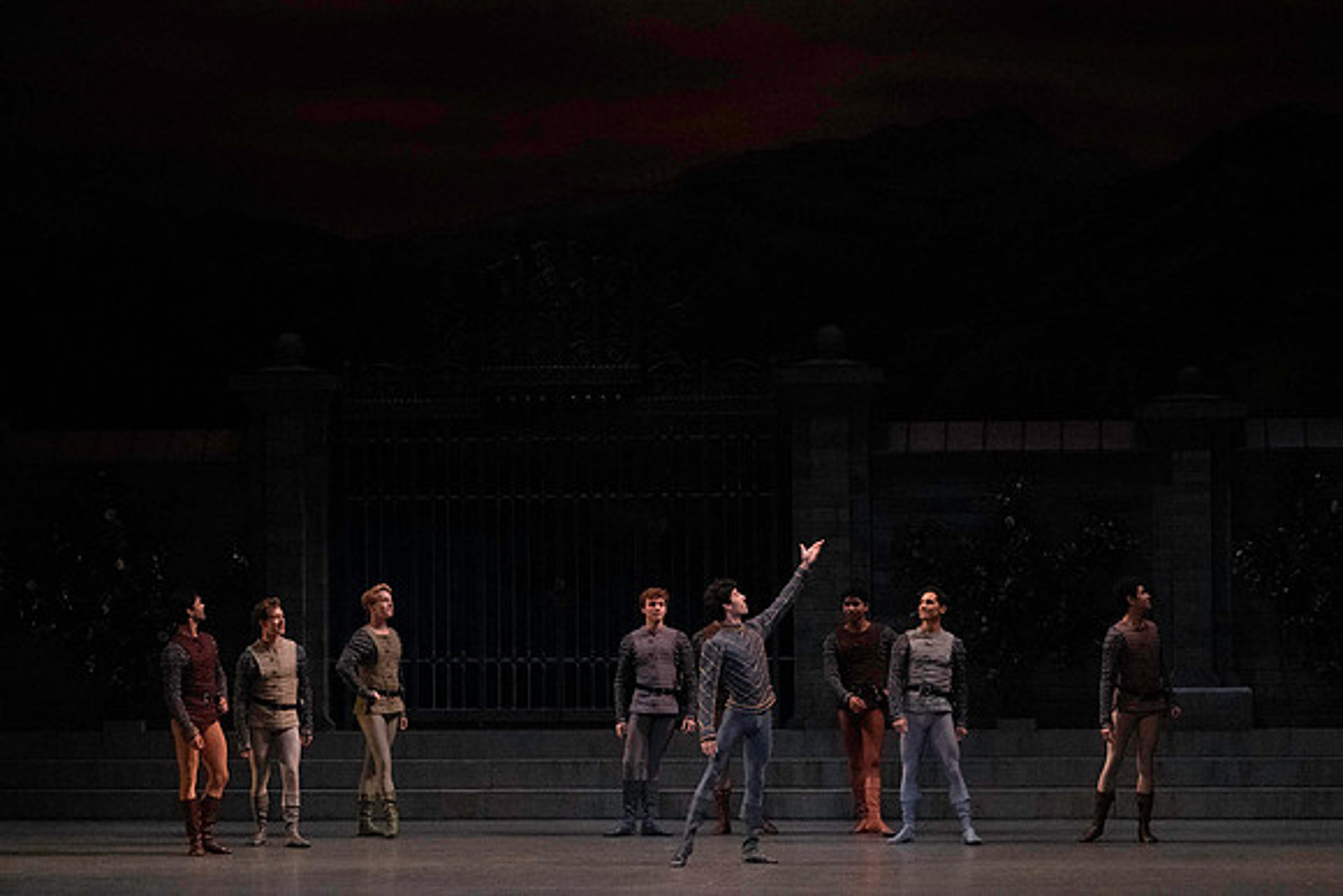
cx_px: 672
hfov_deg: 20.0
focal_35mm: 102
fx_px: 3806
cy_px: 448
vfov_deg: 13.4
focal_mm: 102
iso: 20000
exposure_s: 1/400
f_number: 14
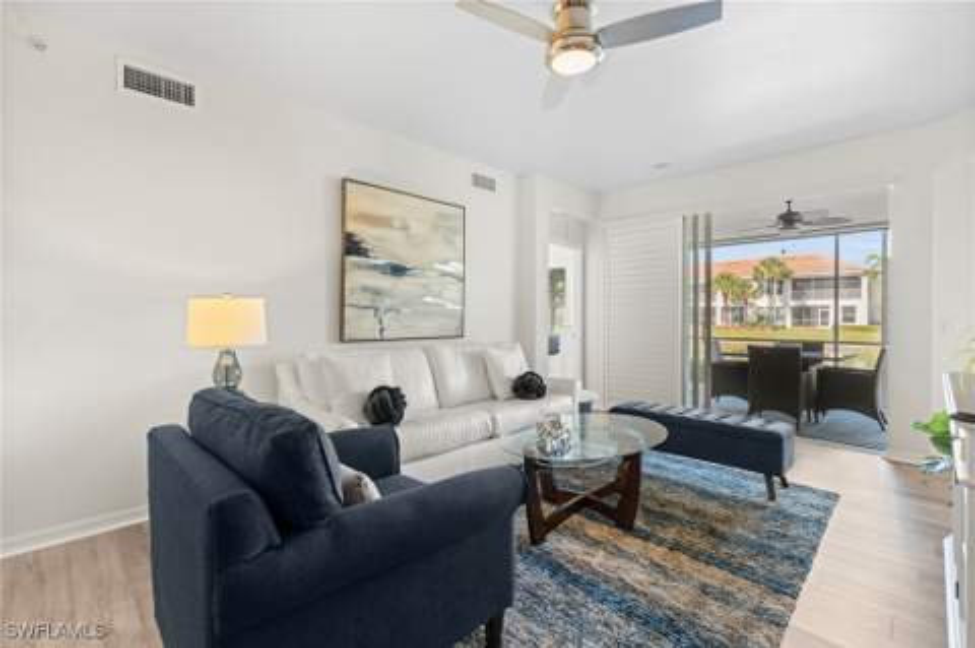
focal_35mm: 16
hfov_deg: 96.8
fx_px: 433
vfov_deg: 73.6
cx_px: 488
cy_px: 324
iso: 200
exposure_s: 1
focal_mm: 16
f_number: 9
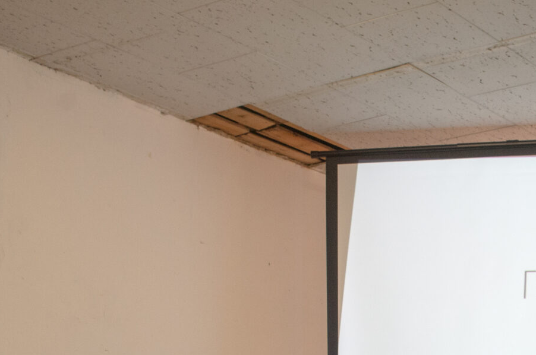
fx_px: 1234
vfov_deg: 16.1
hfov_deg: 23.7
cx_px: 512
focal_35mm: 83
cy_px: 359
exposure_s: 1/100
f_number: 5.6
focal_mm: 26.25
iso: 640
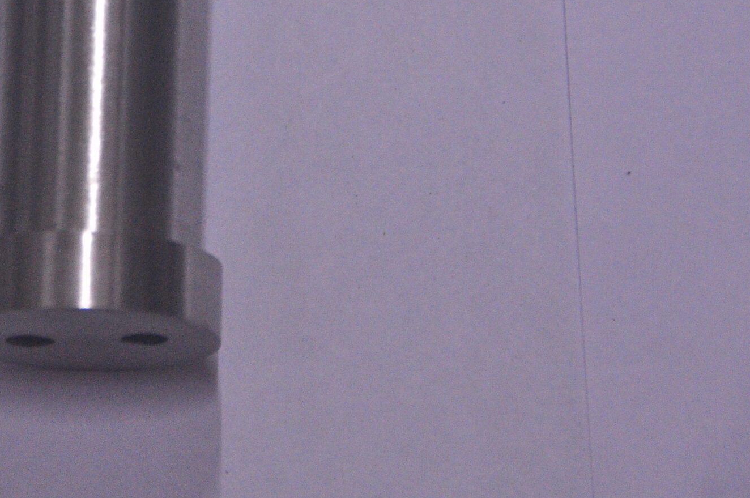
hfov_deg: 5.9
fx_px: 7240
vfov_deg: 3.9
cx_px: 90
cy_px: 58
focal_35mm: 348
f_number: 5.3
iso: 1250
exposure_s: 1/60
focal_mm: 120
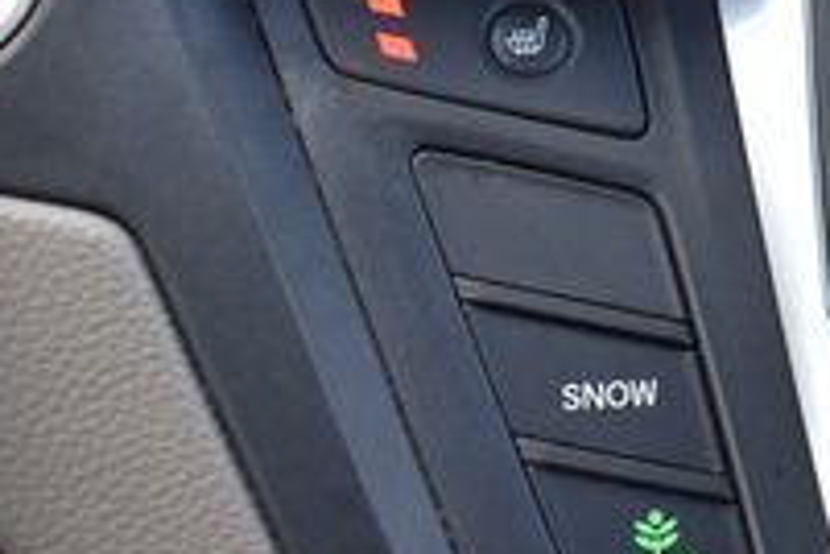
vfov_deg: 15.4
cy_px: -68
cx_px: 941
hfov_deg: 22.2
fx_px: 1983
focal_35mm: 86
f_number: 3.5
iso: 560
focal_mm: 18
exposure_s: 1/250
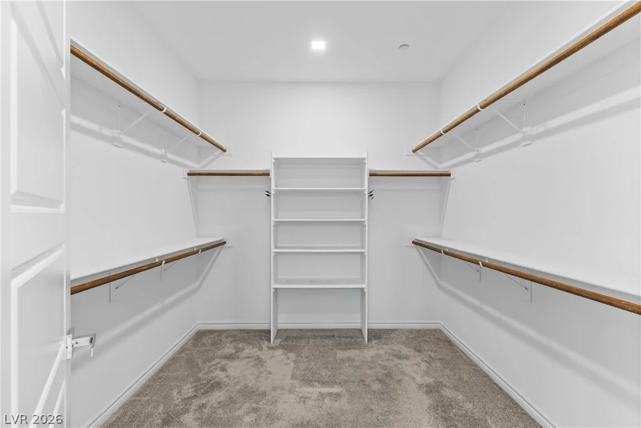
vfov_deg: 70.5
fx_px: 303
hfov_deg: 93.3
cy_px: 214
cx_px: 320
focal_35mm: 17
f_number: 8
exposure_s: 2
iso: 400
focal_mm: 17
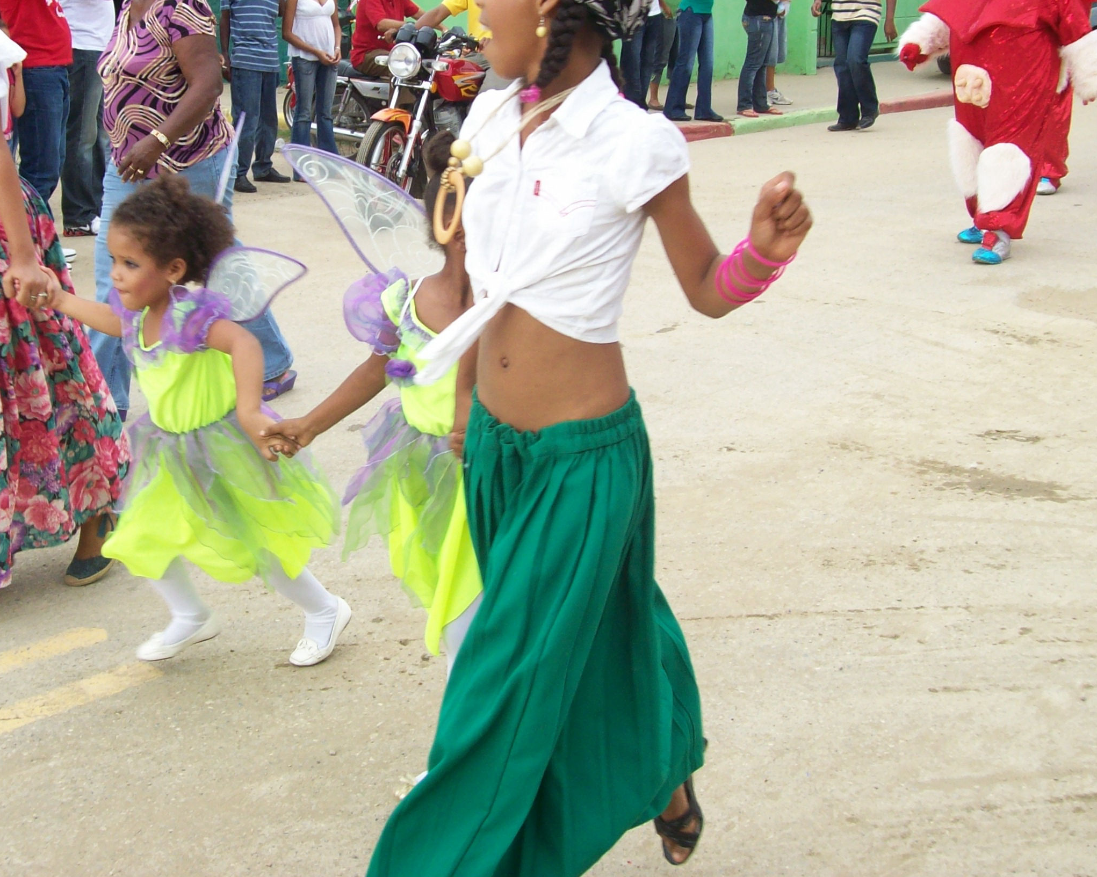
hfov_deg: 37.9
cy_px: 311
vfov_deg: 30.7
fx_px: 1591
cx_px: 445
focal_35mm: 49
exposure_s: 1/283
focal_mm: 6
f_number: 2.7
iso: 80
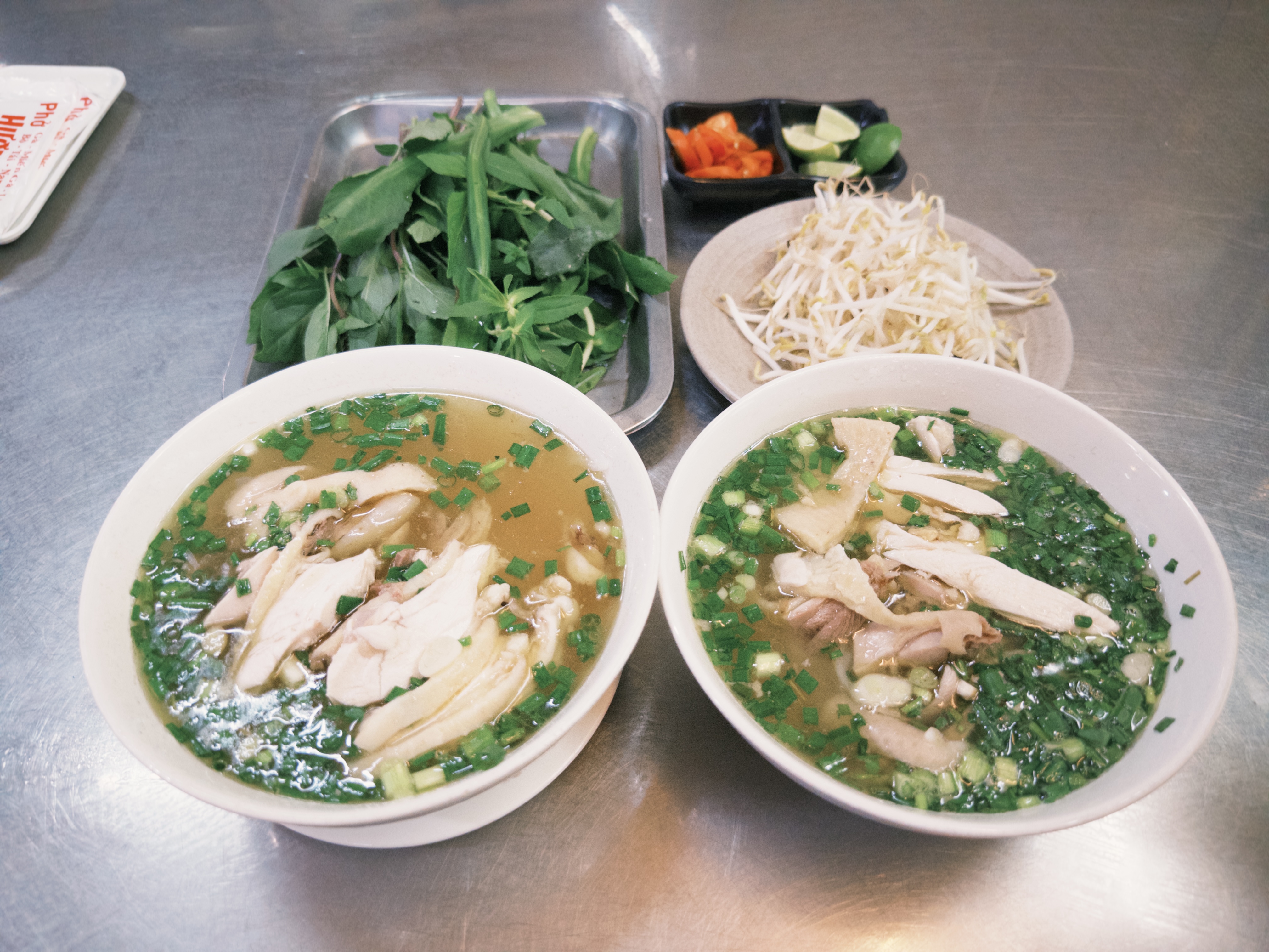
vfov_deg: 56.8
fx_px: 880
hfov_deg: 71.6
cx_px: 634
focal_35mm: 24
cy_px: 476
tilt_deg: -51.8
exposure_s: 1/100
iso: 160
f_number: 1.78
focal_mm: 6.76
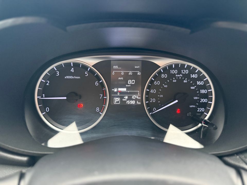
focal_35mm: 24
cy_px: 92
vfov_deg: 56.8
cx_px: 124
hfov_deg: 71.6
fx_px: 171
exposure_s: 1/56
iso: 800
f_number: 1.78
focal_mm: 6.76
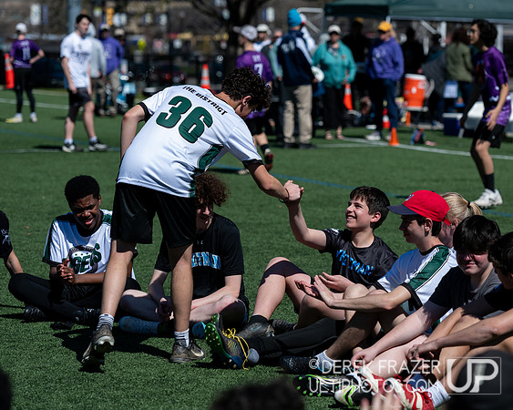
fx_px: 2240
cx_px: 299
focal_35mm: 148
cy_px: 200
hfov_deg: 13.1
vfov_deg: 10.5
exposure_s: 1/3200
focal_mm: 120
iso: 160
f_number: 4.5
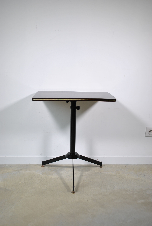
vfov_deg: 49.5
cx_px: 76
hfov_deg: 34.4
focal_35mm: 39
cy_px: 113
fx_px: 246
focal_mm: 26
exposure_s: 1/50
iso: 200
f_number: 5
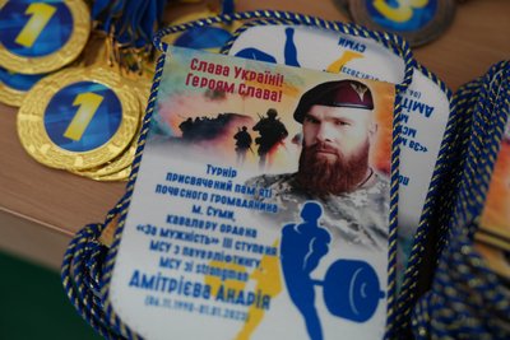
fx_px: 609
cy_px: 170
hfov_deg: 45.4
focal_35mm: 43
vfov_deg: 31.2
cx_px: 255
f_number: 2.8
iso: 250
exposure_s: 1/50
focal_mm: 43
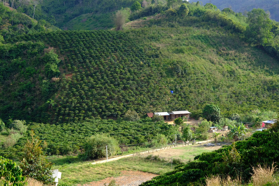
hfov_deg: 32.4
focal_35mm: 62
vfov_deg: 21.9
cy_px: 93
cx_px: 140
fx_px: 480
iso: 80
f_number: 4
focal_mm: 41.1
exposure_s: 1/180
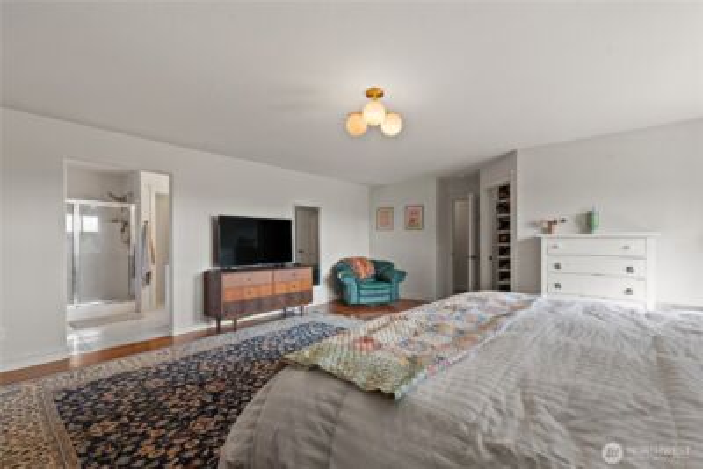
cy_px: 234
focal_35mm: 15
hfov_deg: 100.4
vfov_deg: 77.4
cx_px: 352
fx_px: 293
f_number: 8
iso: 200
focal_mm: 15
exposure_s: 1/2.5
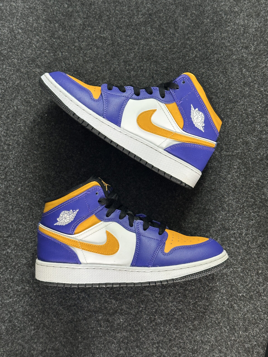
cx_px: 134
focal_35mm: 48
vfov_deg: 39.7
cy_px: 178
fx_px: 495
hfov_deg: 30.3
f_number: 1.78
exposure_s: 1/36
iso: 200
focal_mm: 6.86
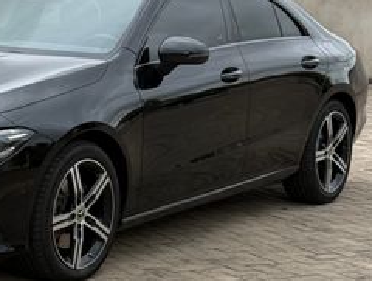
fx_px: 1012
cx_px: 50
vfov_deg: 15.8
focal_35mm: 94
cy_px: 123
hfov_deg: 20.5
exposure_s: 1/1513
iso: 100
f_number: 1.78
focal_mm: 6.76
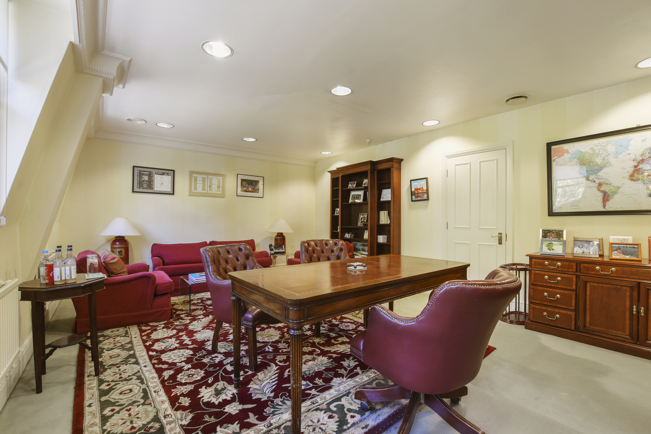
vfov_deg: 77.4
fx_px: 271
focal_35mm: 15
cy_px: 217
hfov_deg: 100.4
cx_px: 326
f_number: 8
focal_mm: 10
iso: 200
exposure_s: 1/2
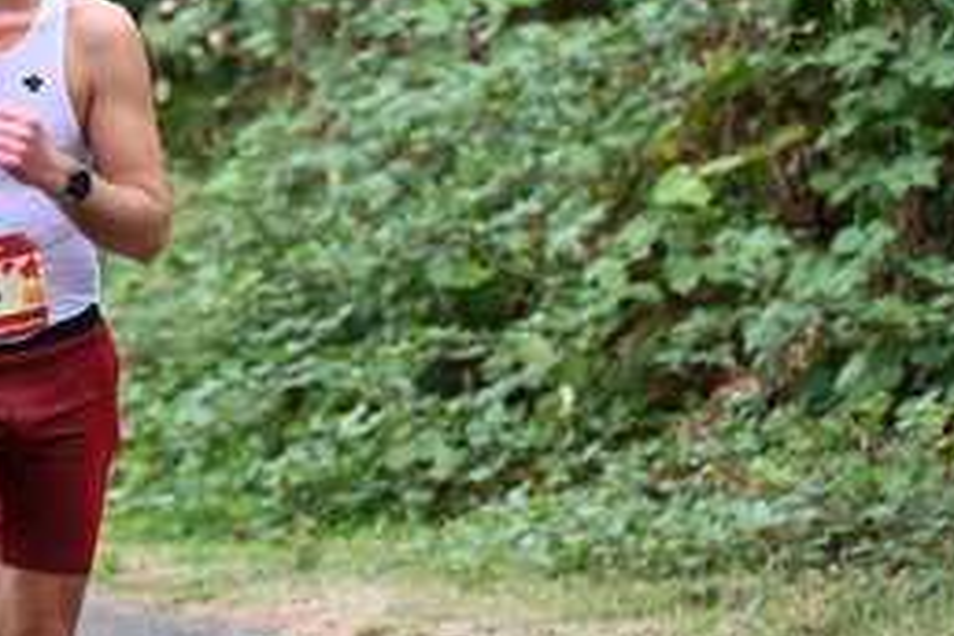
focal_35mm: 427
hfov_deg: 4.8
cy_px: 153
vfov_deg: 3.2
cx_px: 7
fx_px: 11315
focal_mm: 200
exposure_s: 1/250
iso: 1800
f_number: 6.3
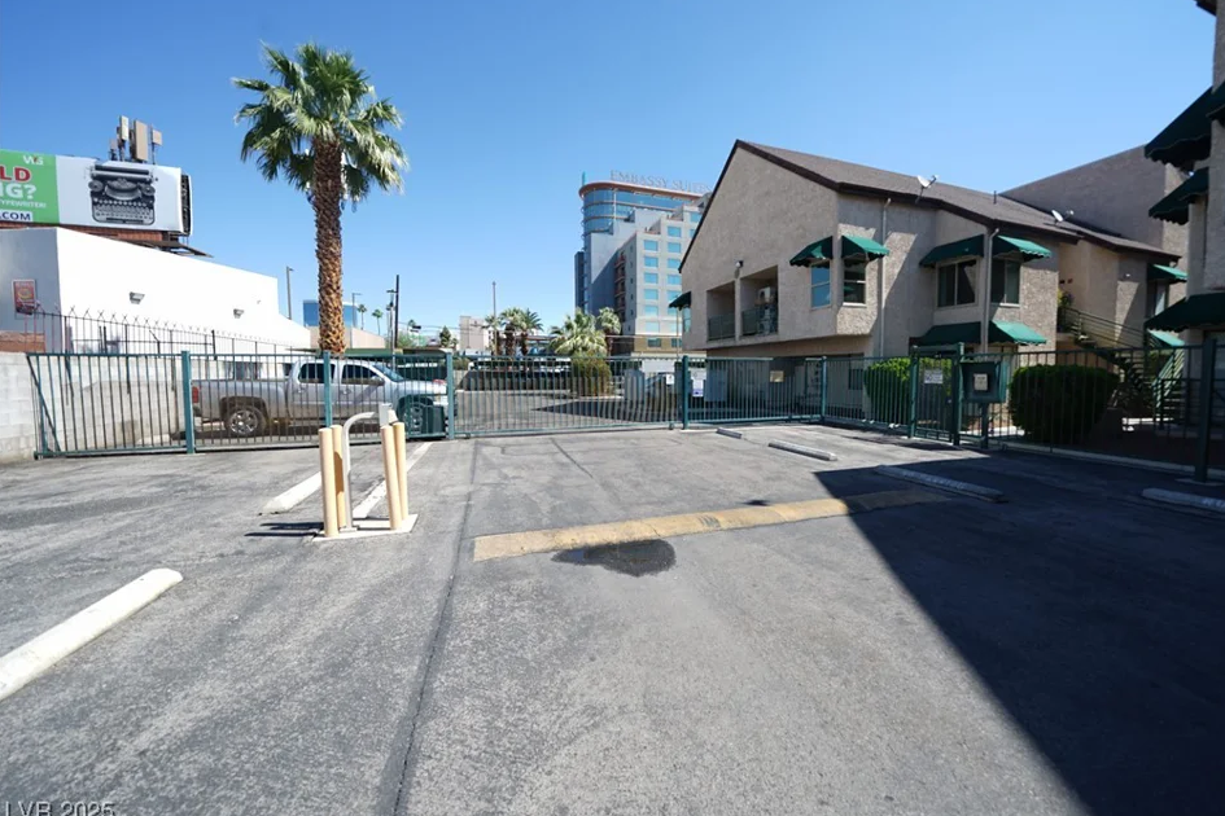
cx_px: 661
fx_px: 442
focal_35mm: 13
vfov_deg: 85.4
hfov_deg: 108.1
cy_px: 394
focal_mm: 12
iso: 50
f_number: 6.3
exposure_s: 1/125
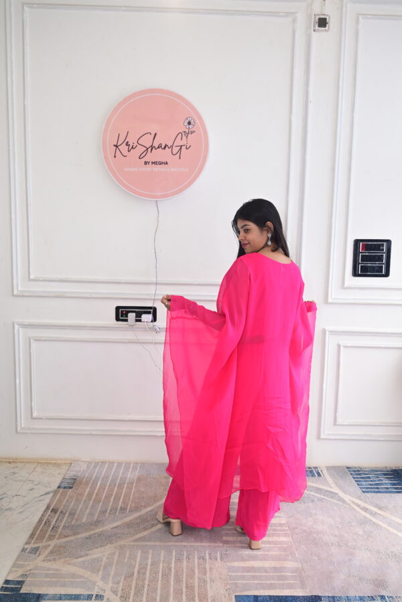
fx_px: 485
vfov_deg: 63.6
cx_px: 201
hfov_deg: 45.0
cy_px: 301
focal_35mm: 29
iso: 500
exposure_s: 1/200
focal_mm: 29
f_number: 6.3
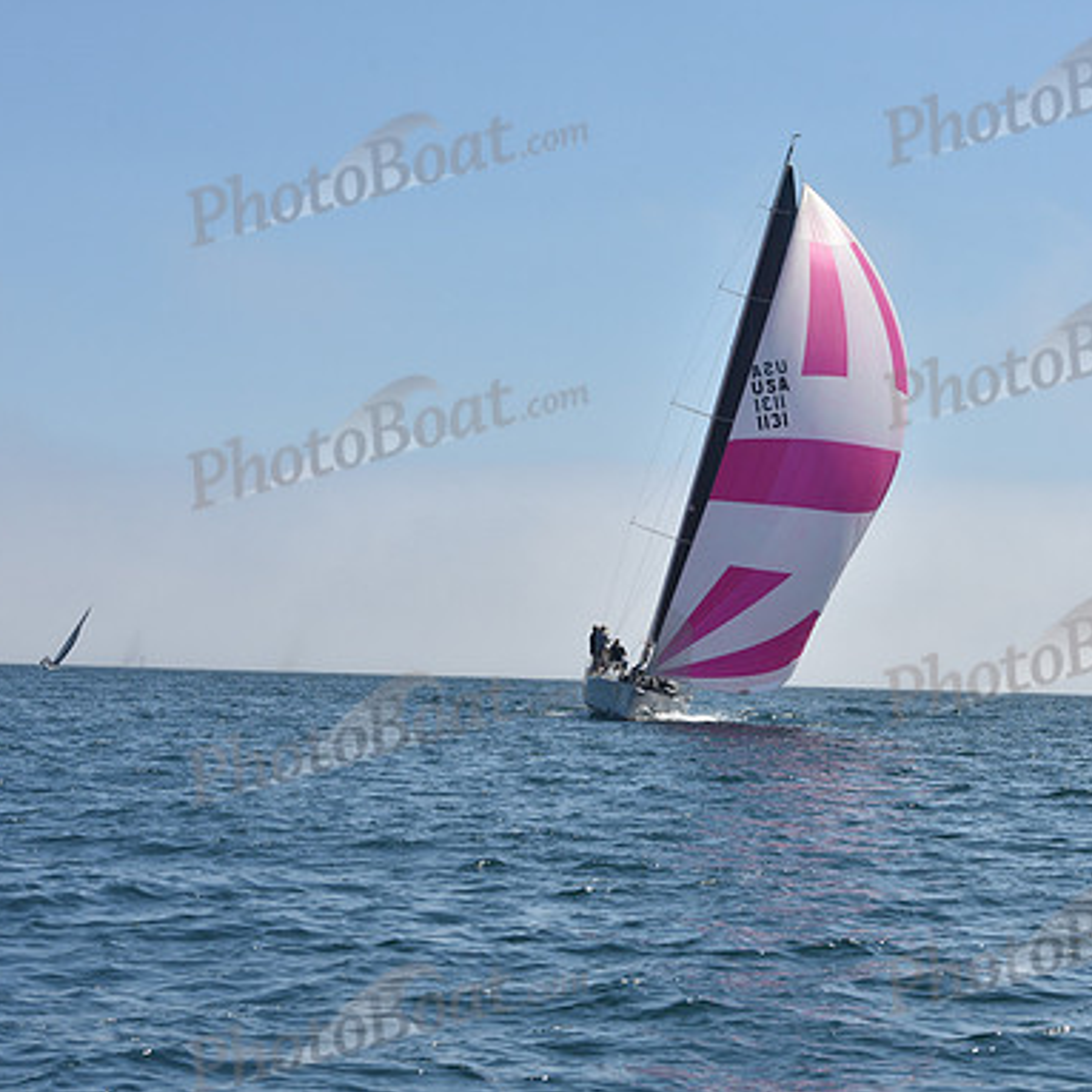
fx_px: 3212
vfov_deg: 19.3
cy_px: 543
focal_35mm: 90
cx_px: 738
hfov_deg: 19.2
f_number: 9
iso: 320
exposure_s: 1/1600
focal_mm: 70
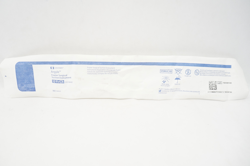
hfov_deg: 67.4
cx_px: 125
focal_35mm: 27
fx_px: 187
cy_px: 83
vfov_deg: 47.8
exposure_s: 1/80
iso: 800
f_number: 5.6
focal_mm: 18
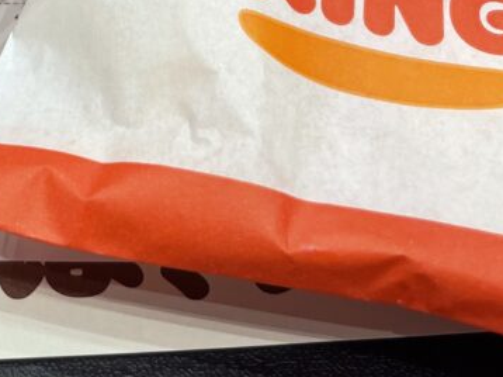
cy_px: -162
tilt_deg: -37.4
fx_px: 1350
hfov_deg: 20.0
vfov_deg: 14.9
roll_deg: -1.4
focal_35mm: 93
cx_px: -66
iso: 40
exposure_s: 1/120
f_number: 1.6
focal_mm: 4.2
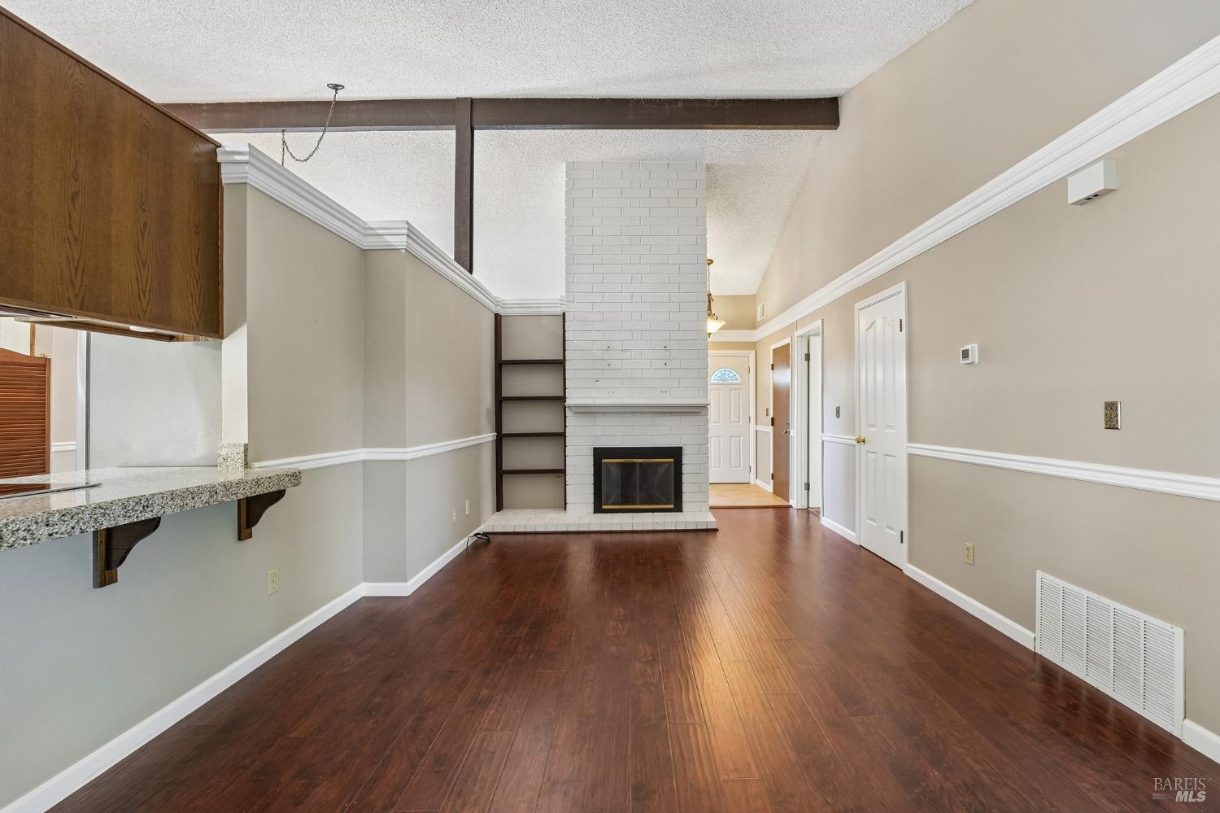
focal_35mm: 14
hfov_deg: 104.3
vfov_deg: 81.2
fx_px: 474
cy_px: 406
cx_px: 610
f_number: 8
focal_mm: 14
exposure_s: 1/15
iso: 640
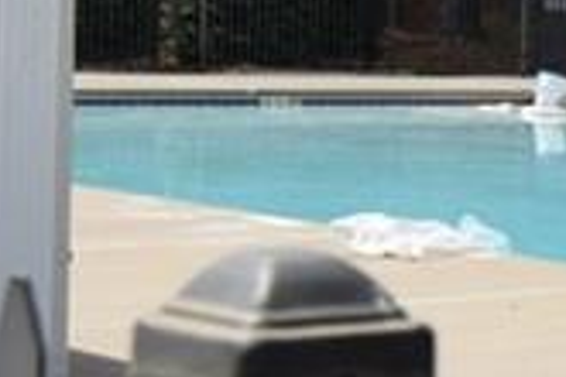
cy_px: 209
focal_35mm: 186
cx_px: 1125
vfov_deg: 7.4
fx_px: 2924
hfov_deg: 10.2
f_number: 9
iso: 200
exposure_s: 1/320
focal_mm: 20
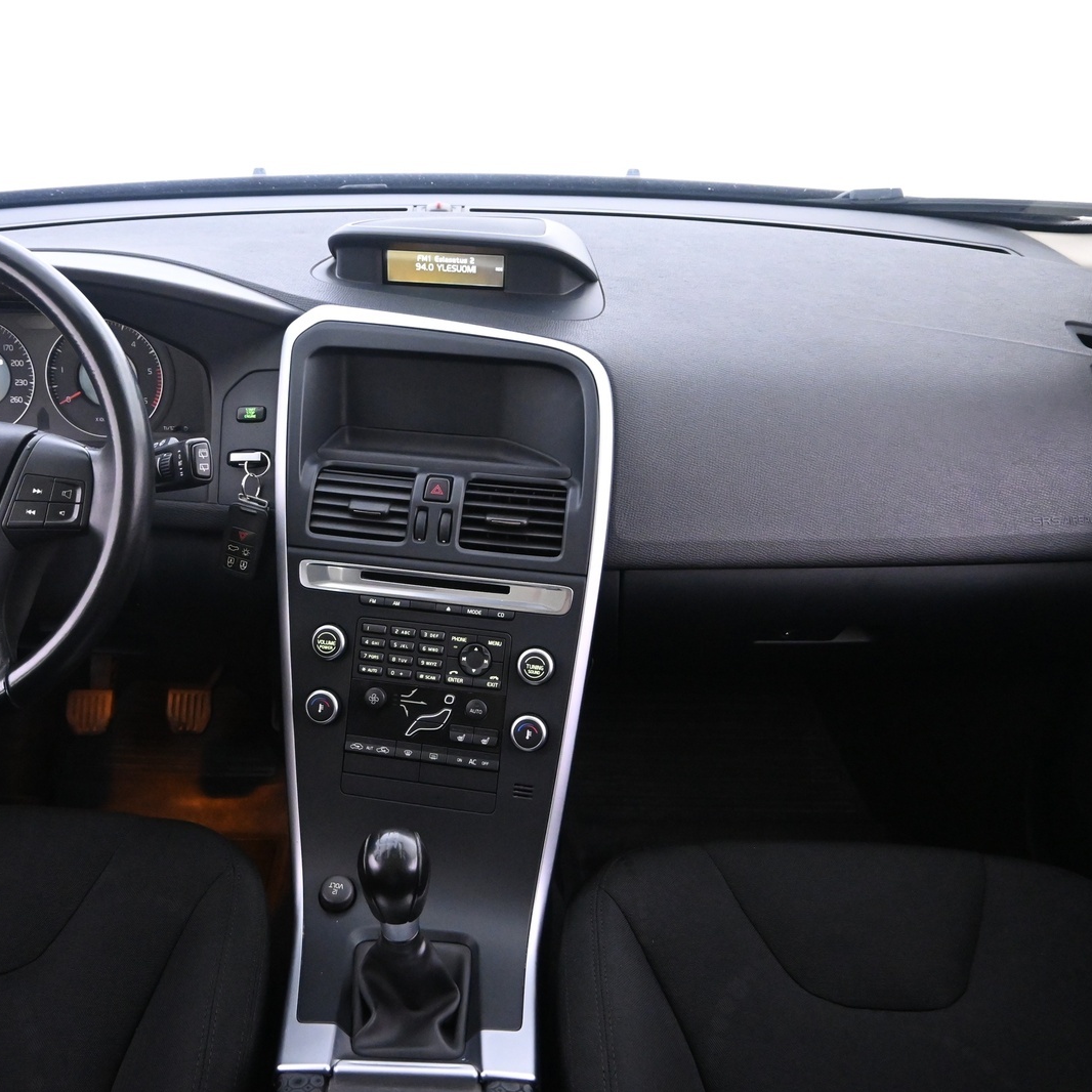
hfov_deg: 52.0
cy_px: 550
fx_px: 1106
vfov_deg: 52.5
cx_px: 407
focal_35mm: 31
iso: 4000
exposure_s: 1/20
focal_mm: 16
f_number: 3.5
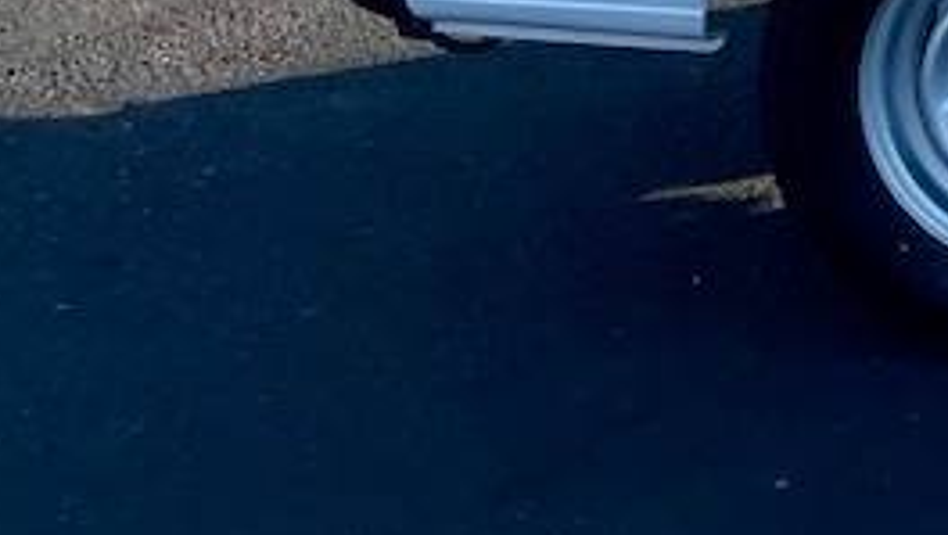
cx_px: 2212
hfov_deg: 12.8
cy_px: -1056
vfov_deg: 8.0
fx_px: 3321
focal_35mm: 132
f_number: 1.6
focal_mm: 5.1
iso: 32
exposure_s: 1/1667
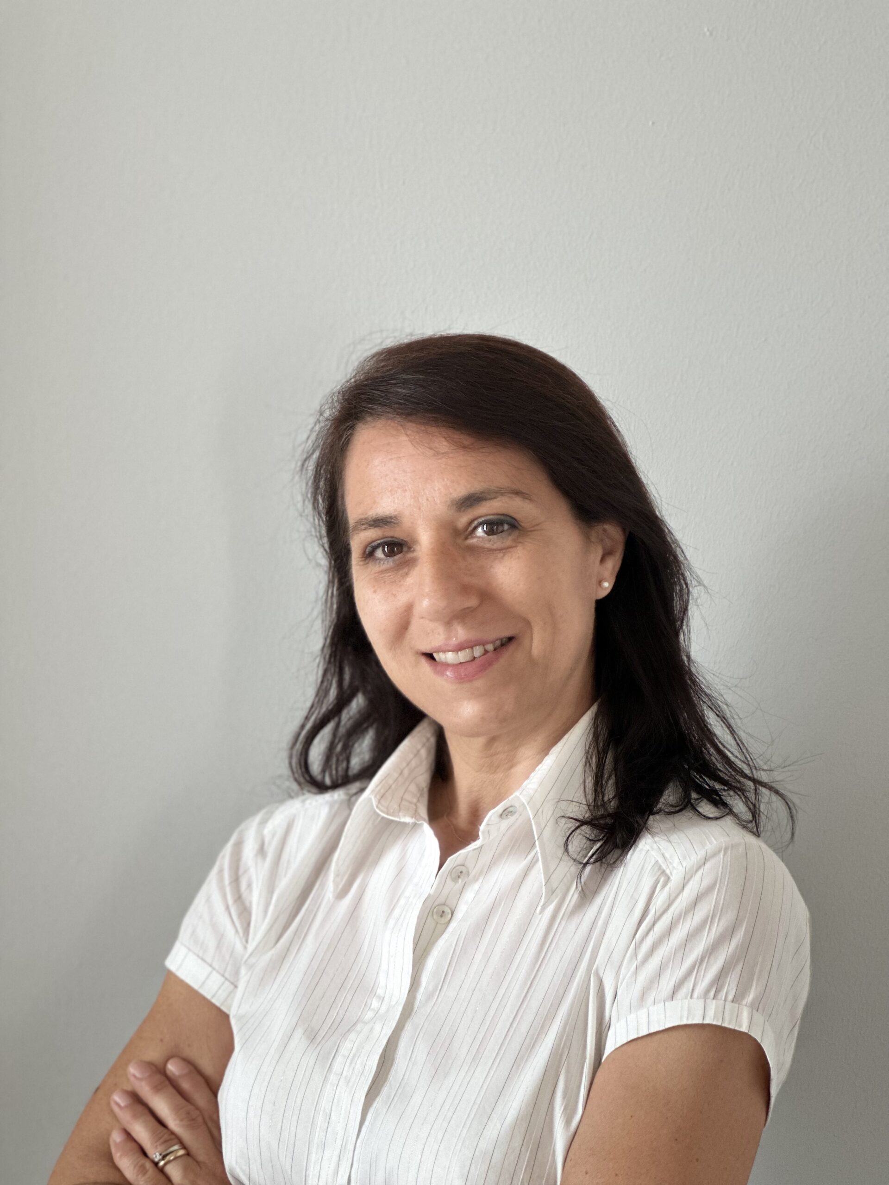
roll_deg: -0.7
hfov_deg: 19.1
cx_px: 444
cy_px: 592
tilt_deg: -3.7
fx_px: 2637
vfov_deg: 25.3
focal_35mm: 77
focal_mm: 9
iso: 250
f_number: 2.8
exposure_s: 1/118
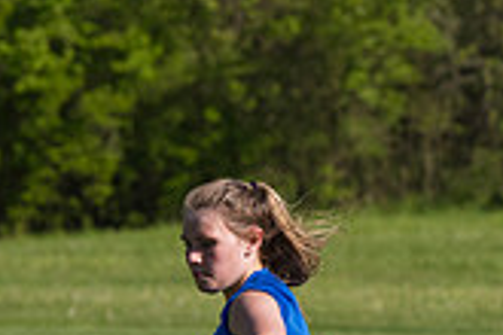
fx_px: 11764
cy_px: 530
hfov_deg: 2.4
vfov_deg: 1.6
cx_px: 223
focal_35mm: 842
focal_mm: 160
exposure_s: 1/1600
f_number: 5.6
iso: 250
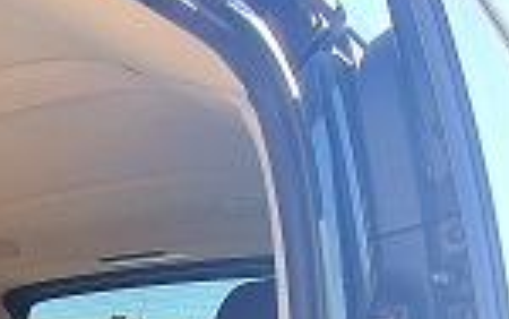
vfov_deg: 22.1
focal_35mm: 46
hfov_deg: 30.7
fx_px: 639
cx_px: -197
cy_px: 504
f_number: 2.2
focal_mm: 2.2
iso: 64
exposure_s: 1/111
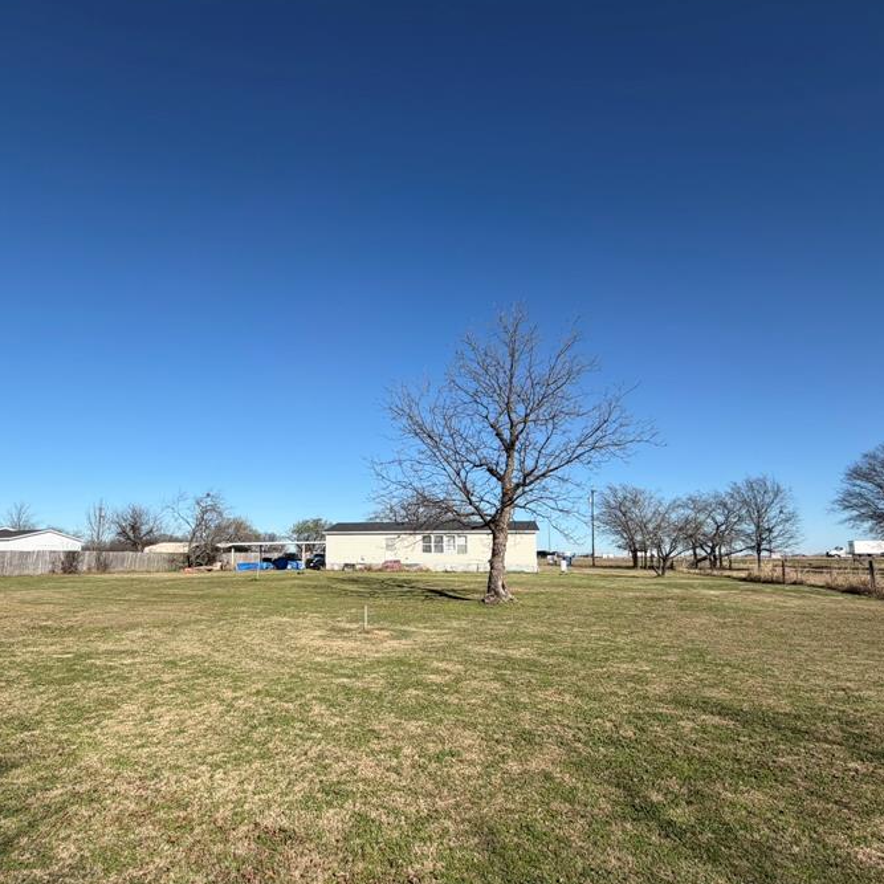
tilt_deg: +6.8
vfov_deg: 77.4
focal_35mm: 19
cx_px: 402
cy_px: 492
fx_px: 549
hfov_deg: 77.5
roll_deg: +0.4
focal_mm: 2.22
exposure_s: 1/789
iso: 20
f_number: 2.2
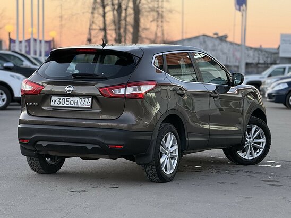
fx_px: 1008
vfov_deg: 12.3
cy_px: 109
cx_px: 146
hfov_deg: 16.4
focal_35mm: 120
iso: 320
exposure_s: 1/99
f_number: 2.8
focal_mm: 15.66
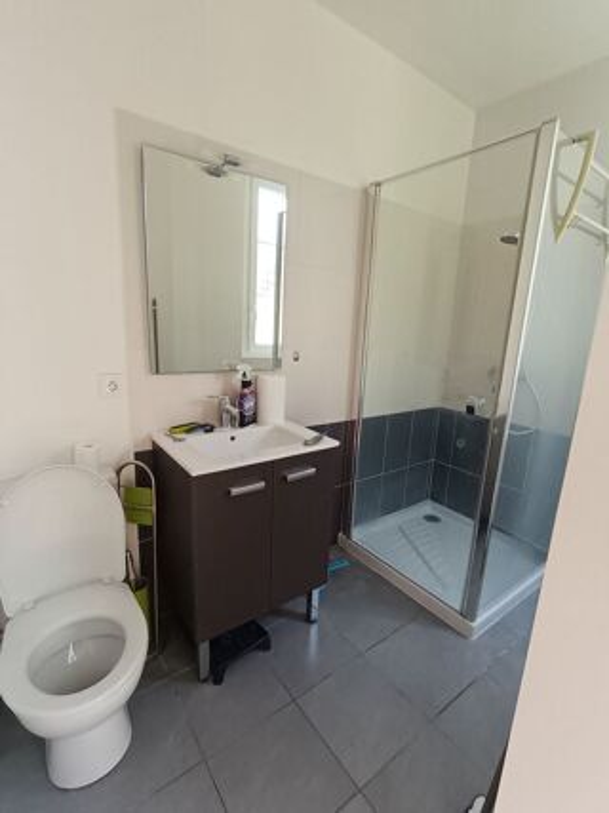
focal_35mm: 17
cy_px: 406
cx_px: 304
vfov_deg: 91.0
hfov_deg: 74.7
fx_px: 399
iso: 402
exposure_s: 1/100
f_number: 2.2
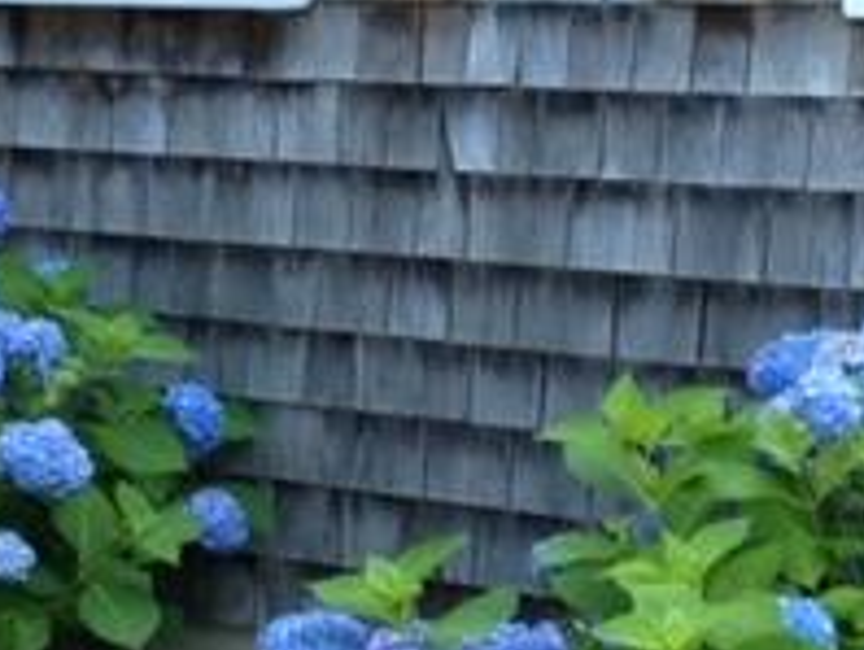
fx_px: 2824
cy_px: 480
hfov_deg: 17.4
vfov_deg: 13.1
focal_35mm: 113
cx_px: 393
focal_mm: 4.28
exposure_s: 1/60
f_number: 2.4
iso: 64
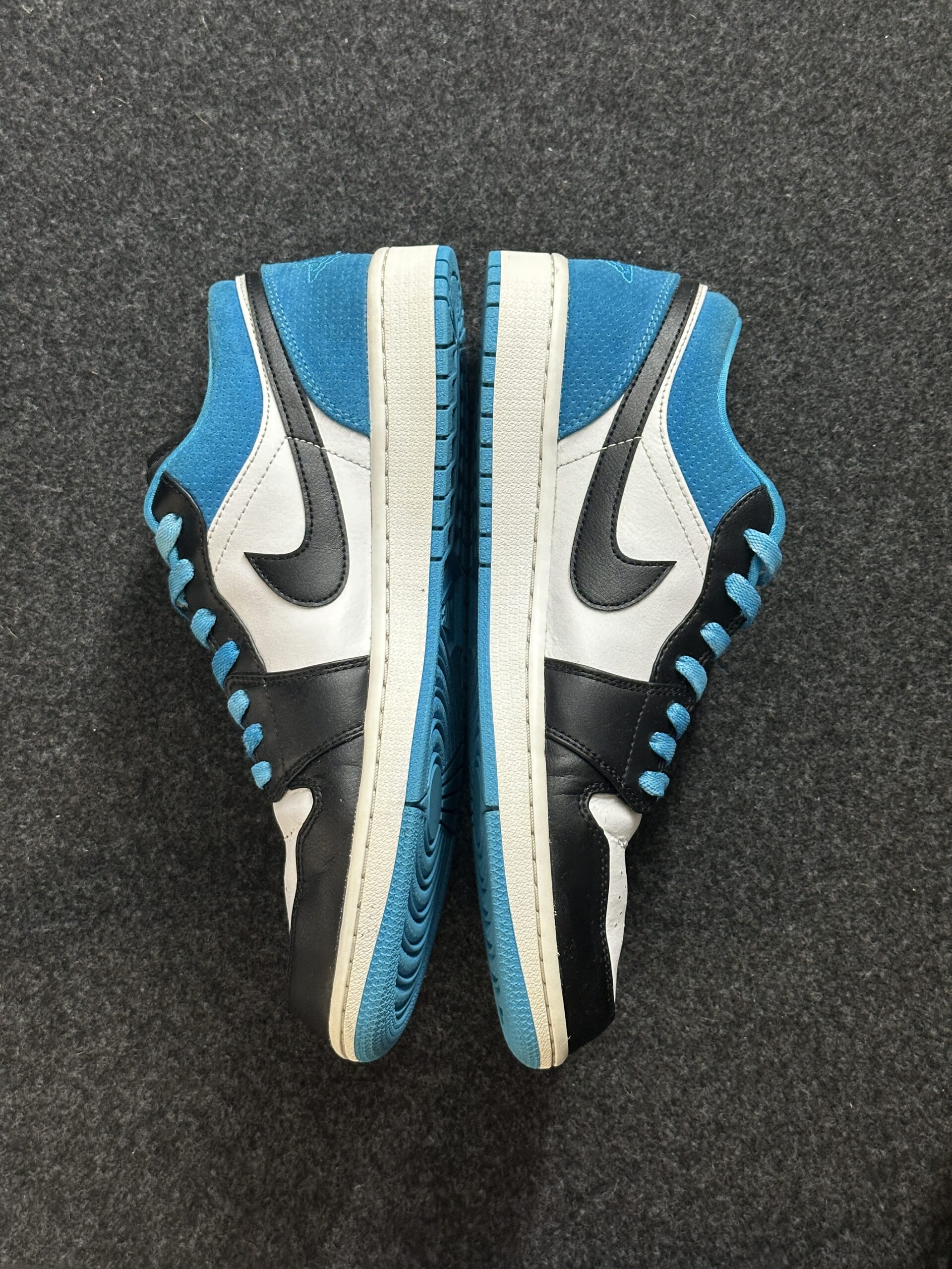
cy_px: 634
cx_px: 476
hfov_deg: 30.3
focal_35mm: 48
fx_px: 1760
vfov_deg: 39.7
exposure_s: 1/41
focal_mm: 6.86
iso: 250
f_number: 1.78
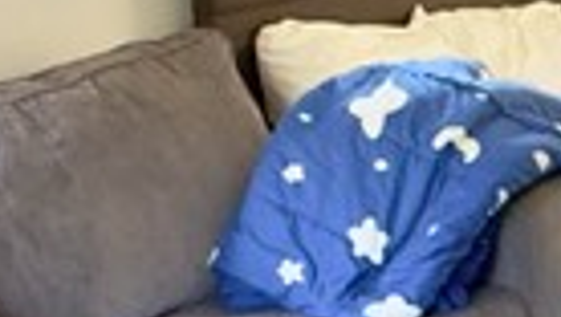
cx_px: 305
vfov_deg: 10.8
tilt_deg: -11.7
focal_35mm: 113
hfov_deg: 18.9
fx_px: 1683
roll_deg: +5.3
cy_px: 167
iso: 250
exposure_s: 1/99
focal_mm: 2.22
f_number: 2.2
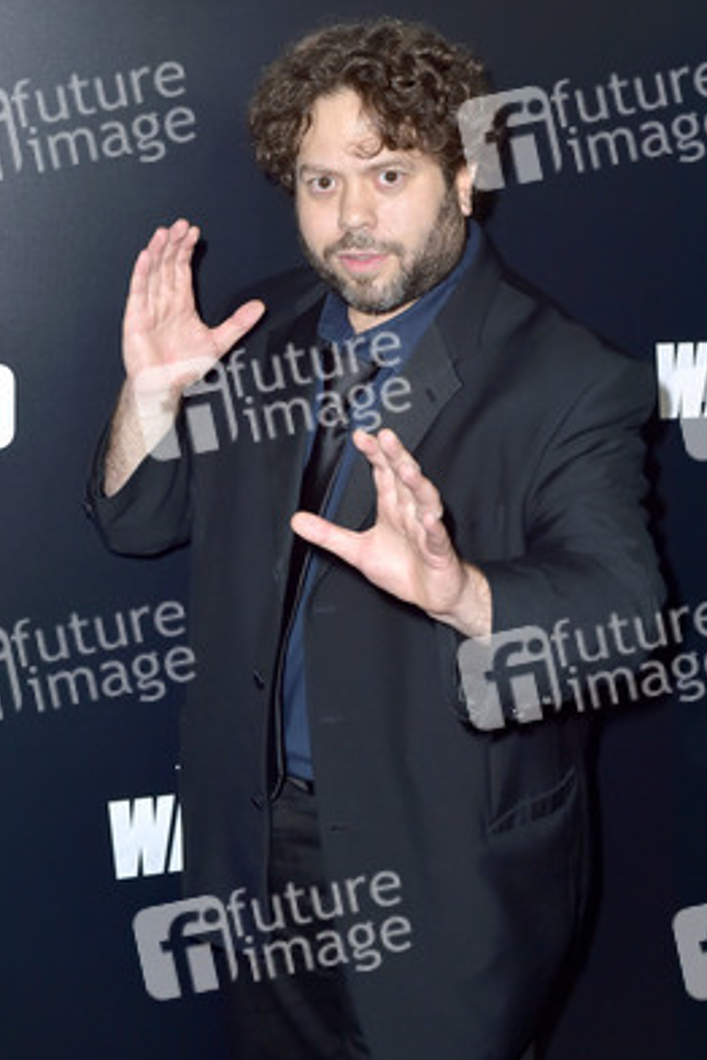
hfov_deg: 23.0
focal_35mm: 59
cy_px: 531
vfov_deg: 33.9
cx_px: 352
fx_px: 1738
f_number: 5.6
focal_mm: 58
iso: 500
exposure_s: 1/250
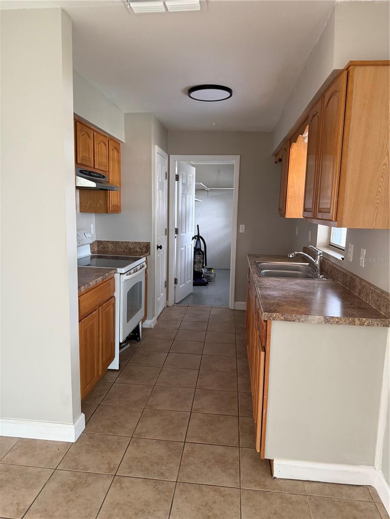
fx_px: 361
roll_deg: -1.7
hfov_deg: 56.8
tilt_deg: -8.9
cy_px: 260
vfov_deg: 71.6
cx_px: 195
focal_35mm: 24
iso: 500
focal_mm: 6.76
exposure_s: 1/60
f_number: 1.78
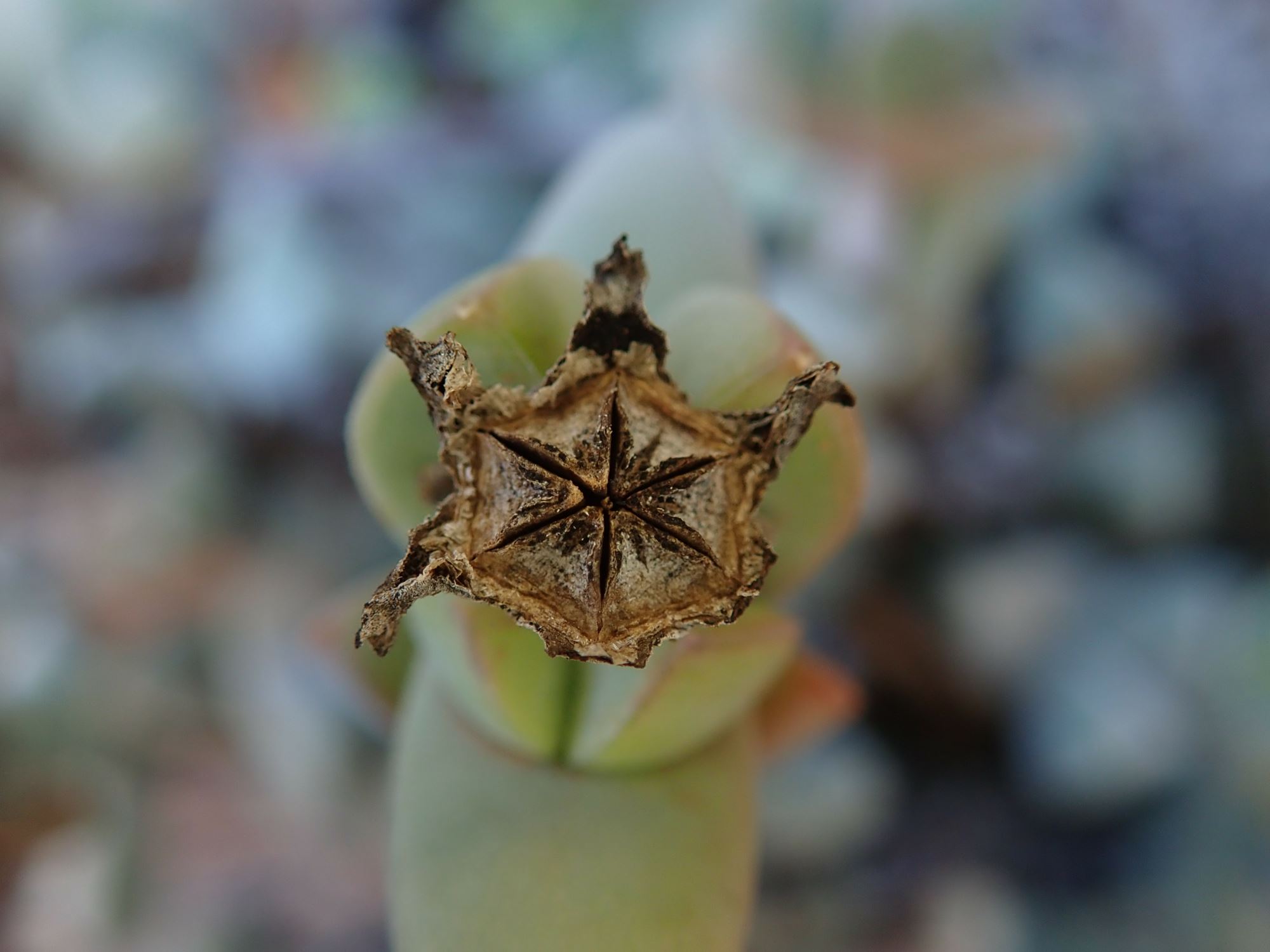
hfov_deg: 60.0
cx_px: 635
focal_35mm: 30
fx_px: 1101
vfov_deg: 46.8
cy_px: 476
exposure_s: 1/125
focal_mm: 5.5
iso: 200
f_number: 2.3
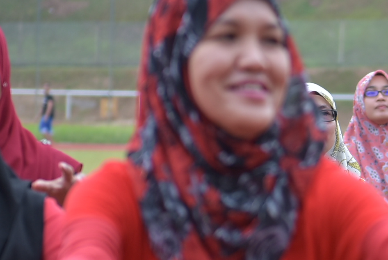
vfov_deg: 4.2
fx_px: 3582
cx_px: 432
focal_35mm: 332
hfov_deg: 6.2
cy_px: 167
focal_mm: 70
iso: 100
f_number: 2.8
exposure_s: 1/200
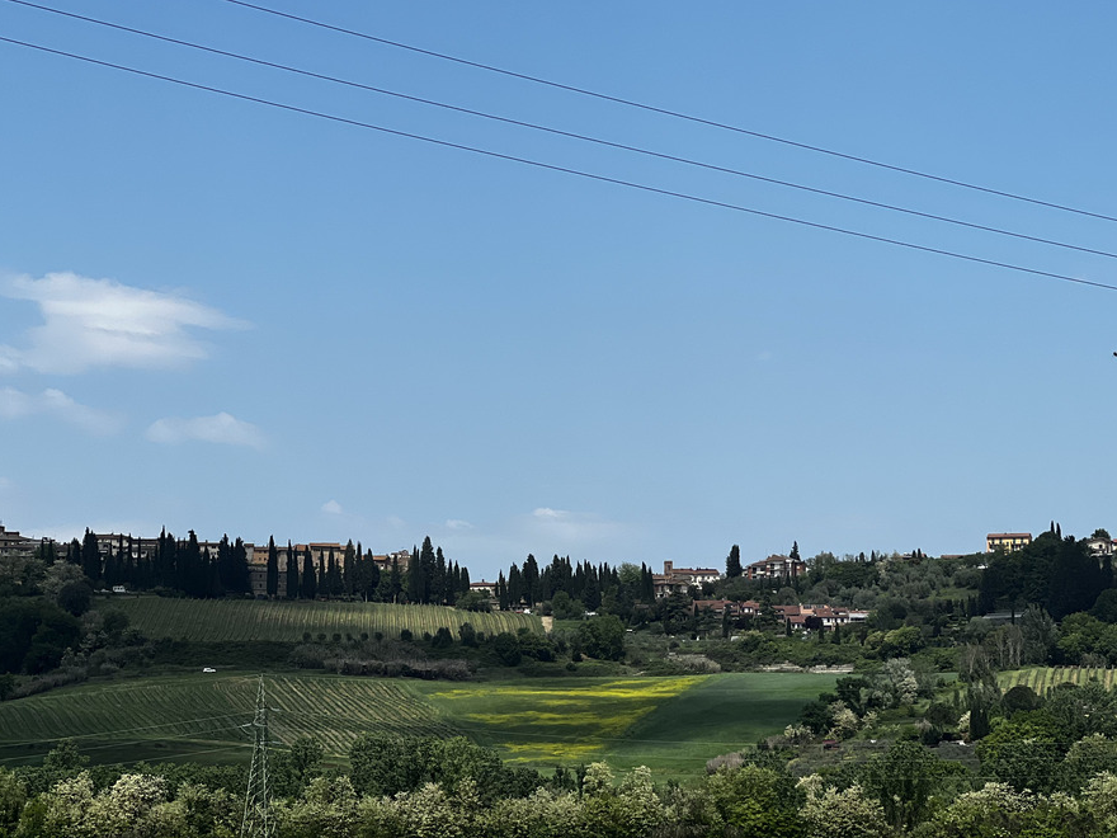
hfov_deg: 18.7
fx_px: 3388
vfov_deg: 14.1
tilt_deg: +7.1
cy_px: 448
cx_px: 632
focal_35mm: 105
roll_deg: +0.3
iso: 32
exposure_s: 1/1292
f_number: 2.8
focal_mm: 9
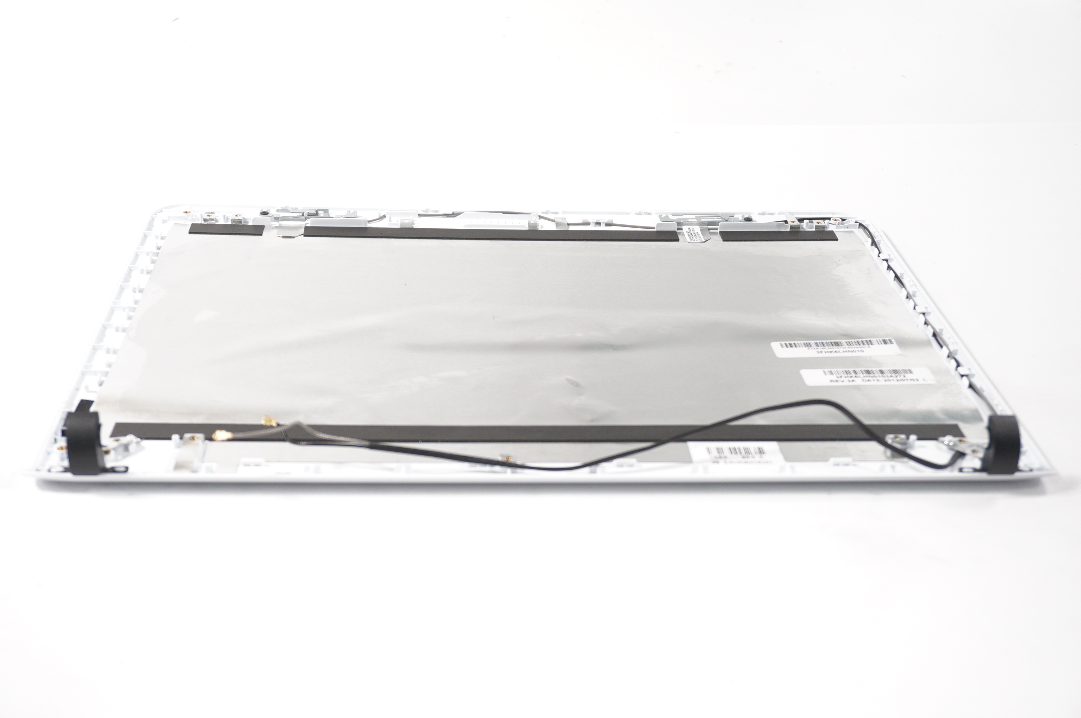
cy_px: 359
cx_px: 540
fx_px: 1305
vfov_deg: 30.8
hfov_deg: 45.0
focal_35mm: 44
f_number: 5.6
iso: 640
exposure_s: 1/60
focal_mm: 29
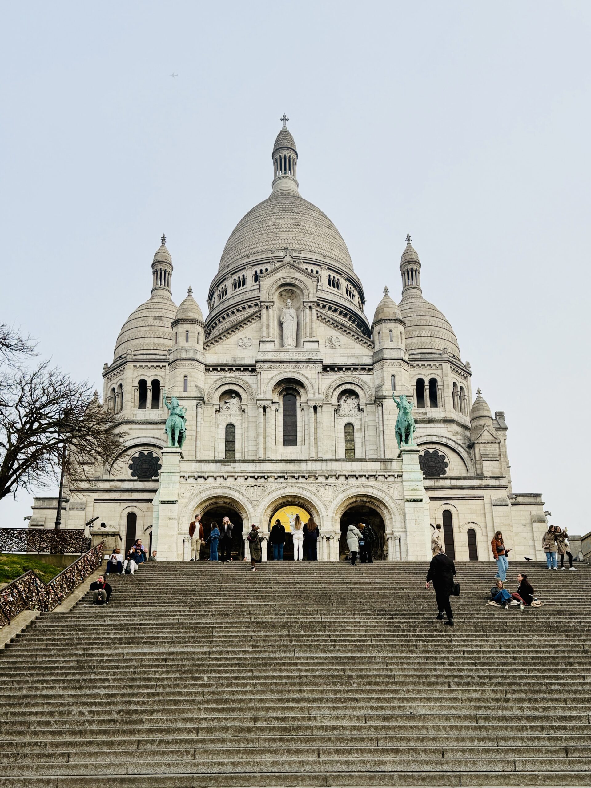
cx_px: 296
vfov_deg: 71.6
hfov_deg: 56.8
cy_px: 394
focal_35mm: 24
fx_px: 546
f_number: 1.78
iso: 80
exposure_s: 1/1727
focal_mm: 6.76
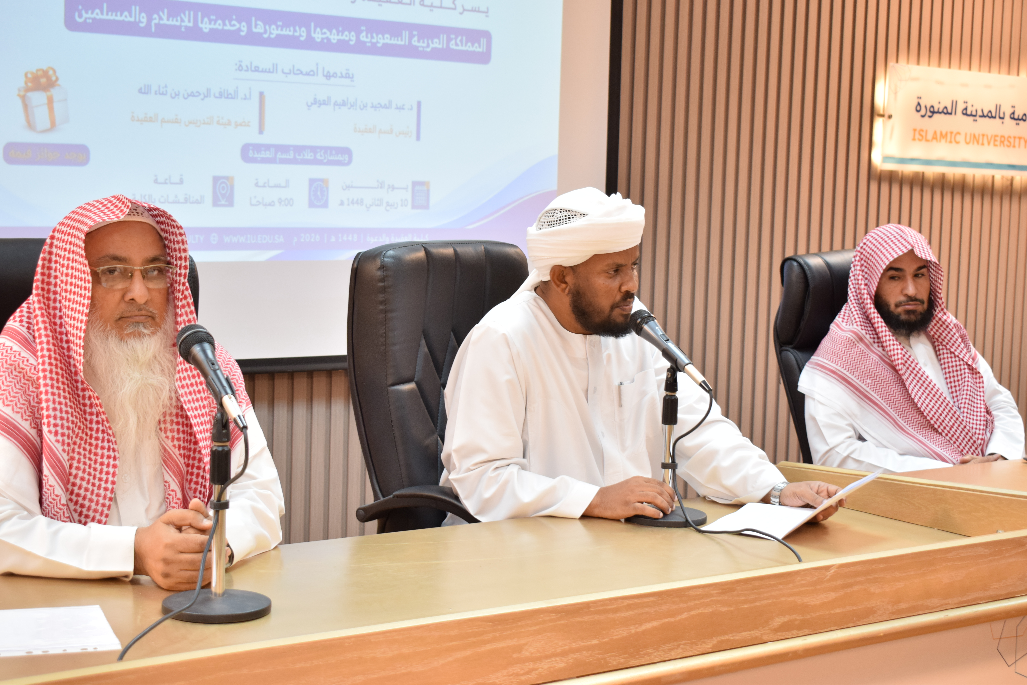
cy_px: 342
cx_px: 514
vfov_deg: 23.8
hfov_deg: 35.1
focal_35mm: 57
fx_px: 1626
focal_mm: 38
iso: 800
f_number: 4.8
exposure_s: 1/60
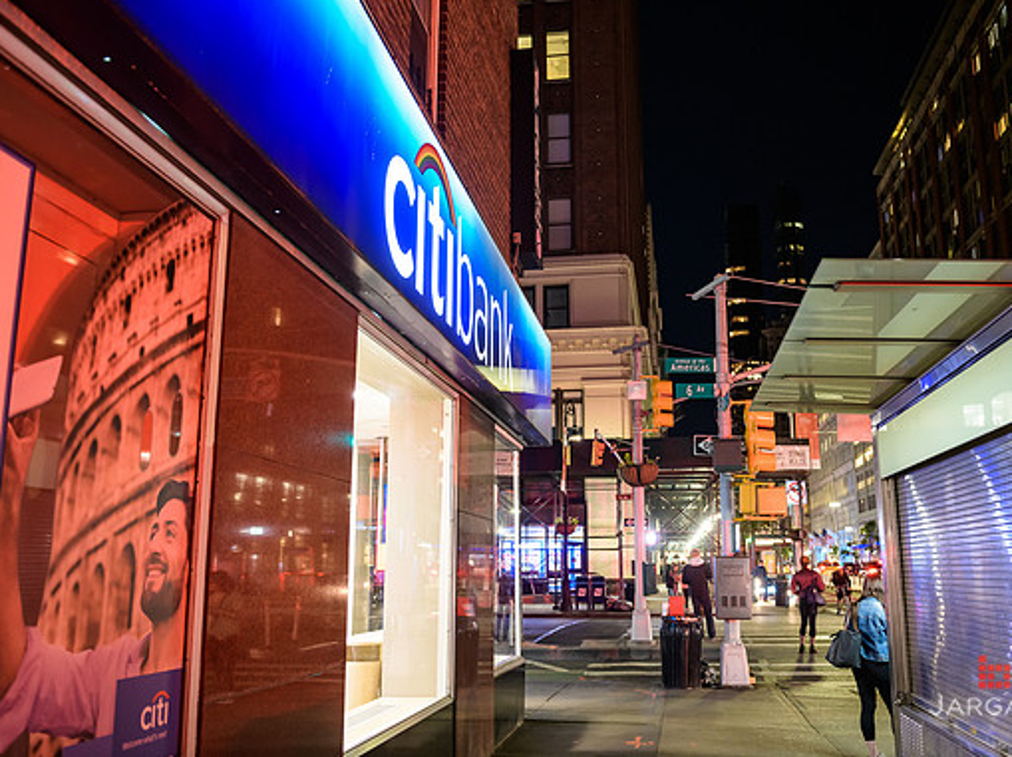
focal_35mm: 34
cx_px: 543
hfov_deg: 53.9
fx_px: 993
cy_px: 375
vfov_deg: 41.7
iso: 1250
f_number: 3.2
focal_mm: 31
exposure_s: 1/13
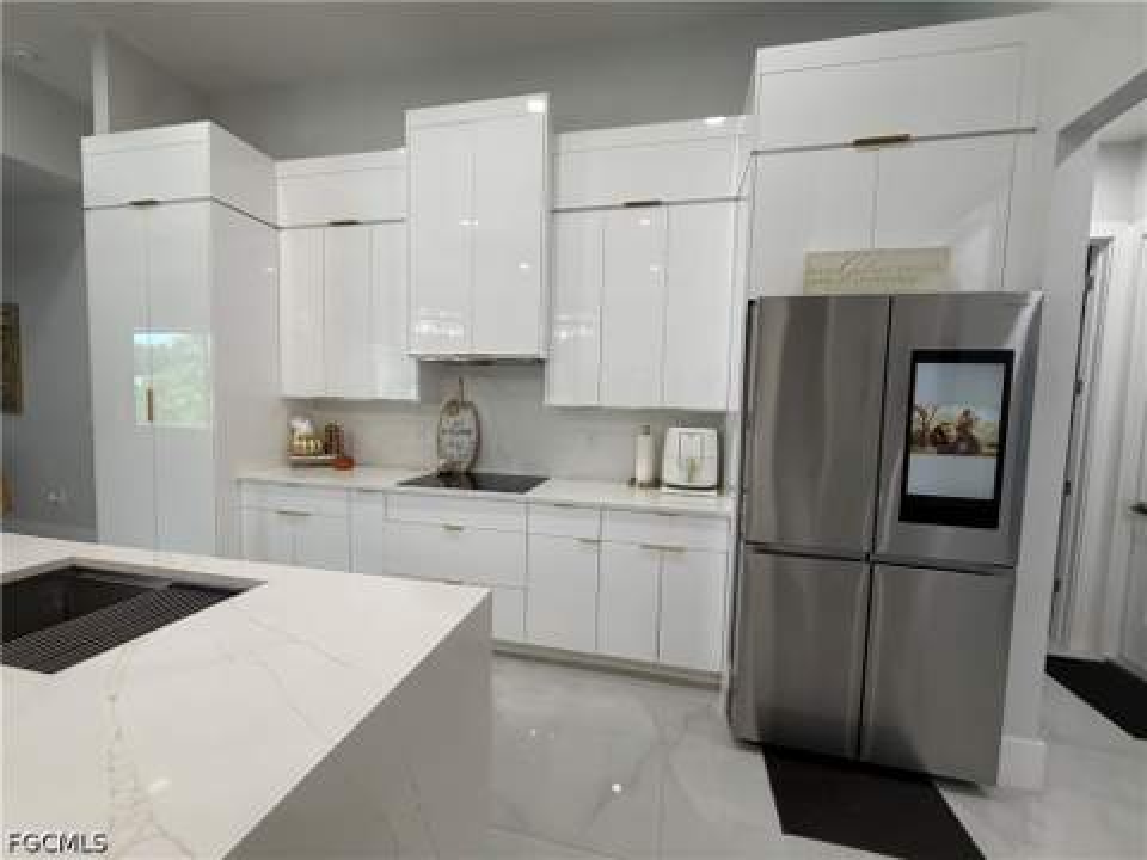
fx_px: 464
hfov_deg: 102.1
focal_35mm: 14
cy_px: 430
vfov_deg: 85.7
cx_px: 574
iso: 200
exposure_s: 1/120
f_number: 2.2
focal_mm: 2.22
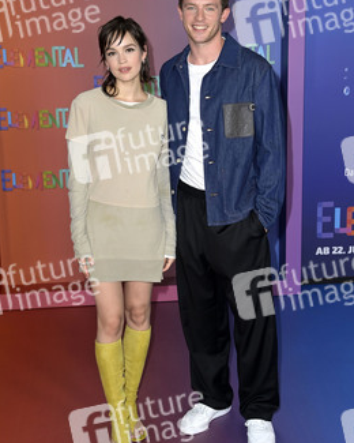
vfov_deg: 36.0
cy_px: 219
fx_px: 681
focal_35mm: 52
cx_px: 178
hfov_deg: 29.1
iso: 800
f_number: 5.6
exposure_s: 1/250
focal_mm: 45
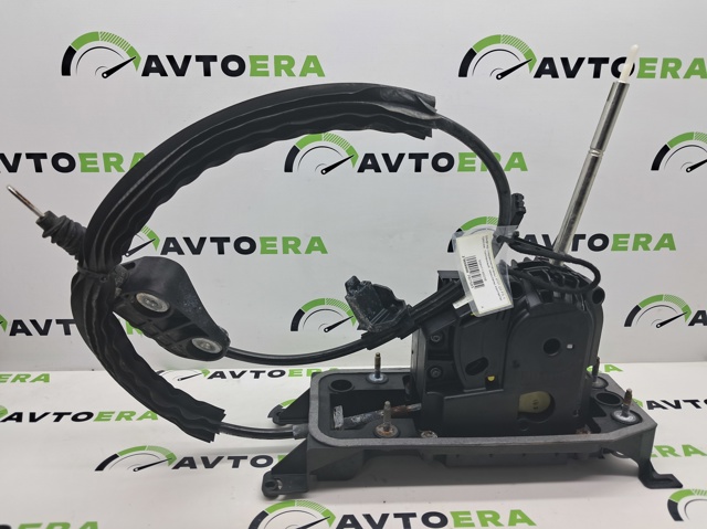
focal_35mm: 27
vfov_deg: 51.3
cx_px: 354
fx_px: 551
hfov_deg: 65.4
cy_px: 264
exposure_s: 1/50
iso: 50
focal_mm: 4
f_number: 1.8
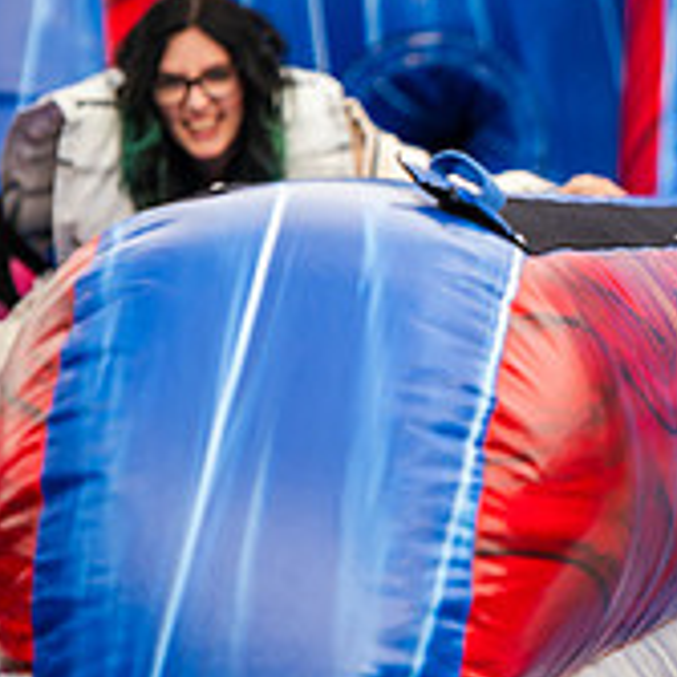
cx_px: 936
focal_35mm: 488
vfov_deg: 3.6
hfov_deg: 3.6
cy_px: 209
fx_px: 10798
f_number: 3.5
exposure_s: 1/800
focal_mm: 165
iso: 125
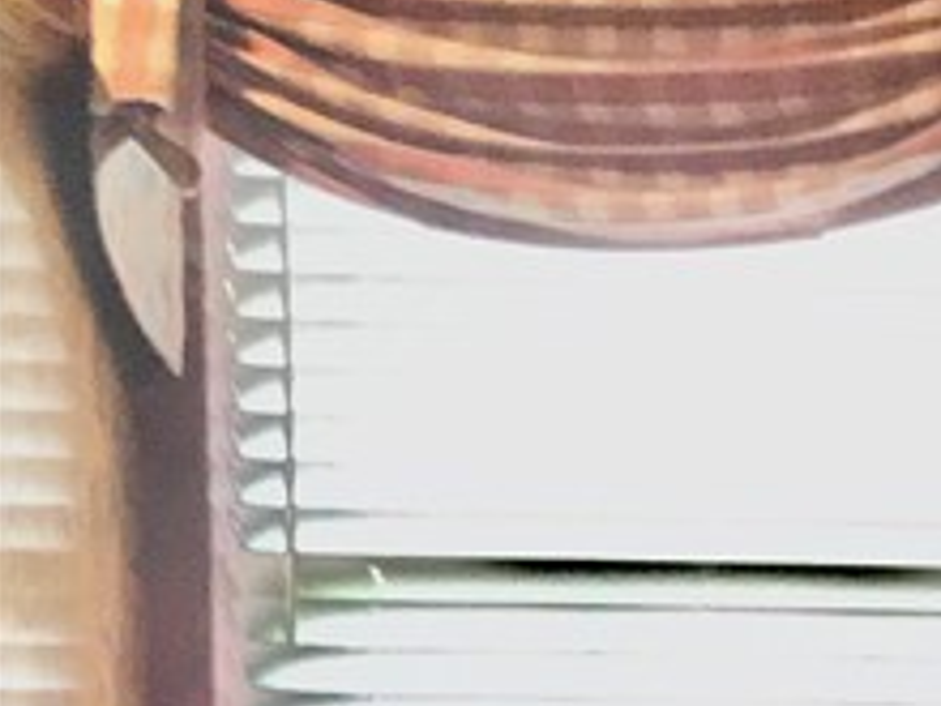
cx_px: 2181
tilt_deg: -4.8
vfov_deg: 10.5
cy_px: 1168
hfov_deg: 12.1
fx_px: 3670
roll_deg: -1.0
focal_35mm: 135
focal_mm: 4.15
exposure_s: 1/20
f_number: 2.2
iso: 200
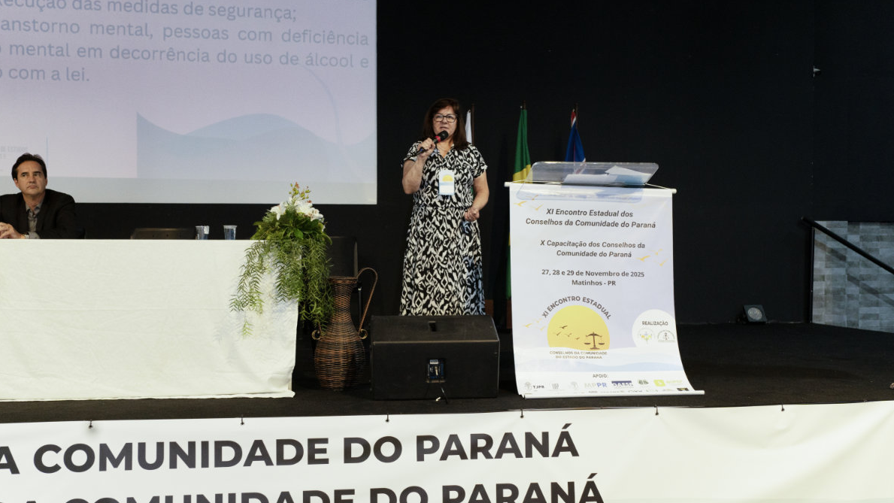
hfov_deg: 54.0
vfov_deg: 32.0
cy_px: 280
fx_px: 877
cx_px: 447
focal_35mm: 37
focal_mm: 35
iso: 3200
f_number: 4
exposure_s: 1/100
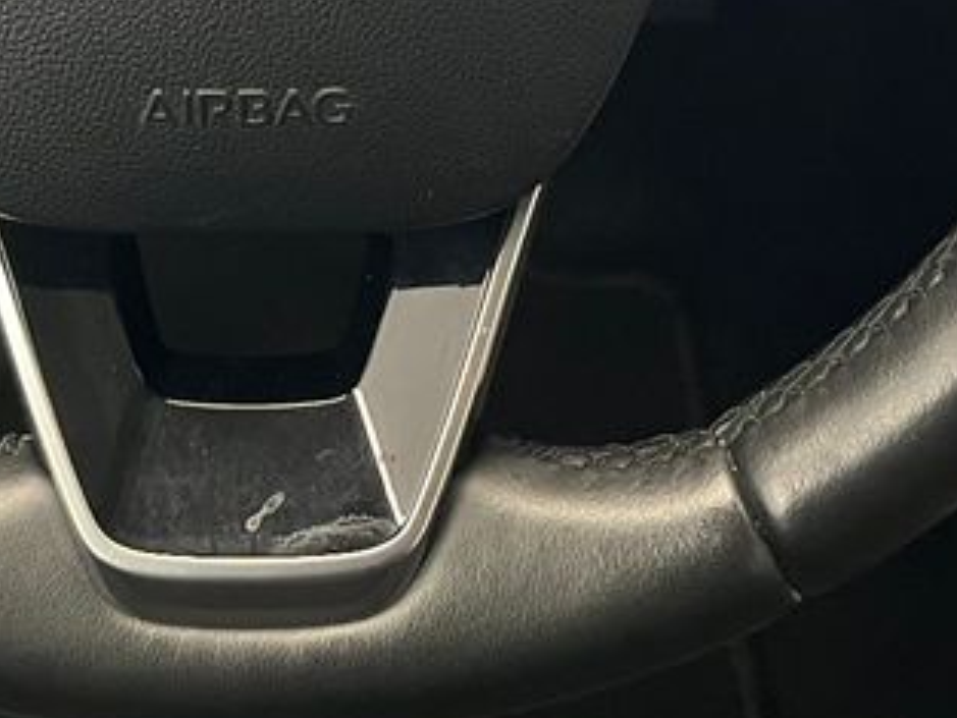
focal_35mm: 85
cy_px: -409
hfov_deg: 22.8
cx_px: 263
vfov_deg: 15.8
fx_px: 2351
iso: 400
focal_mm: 5.1
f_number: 1.6
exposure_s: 1/60
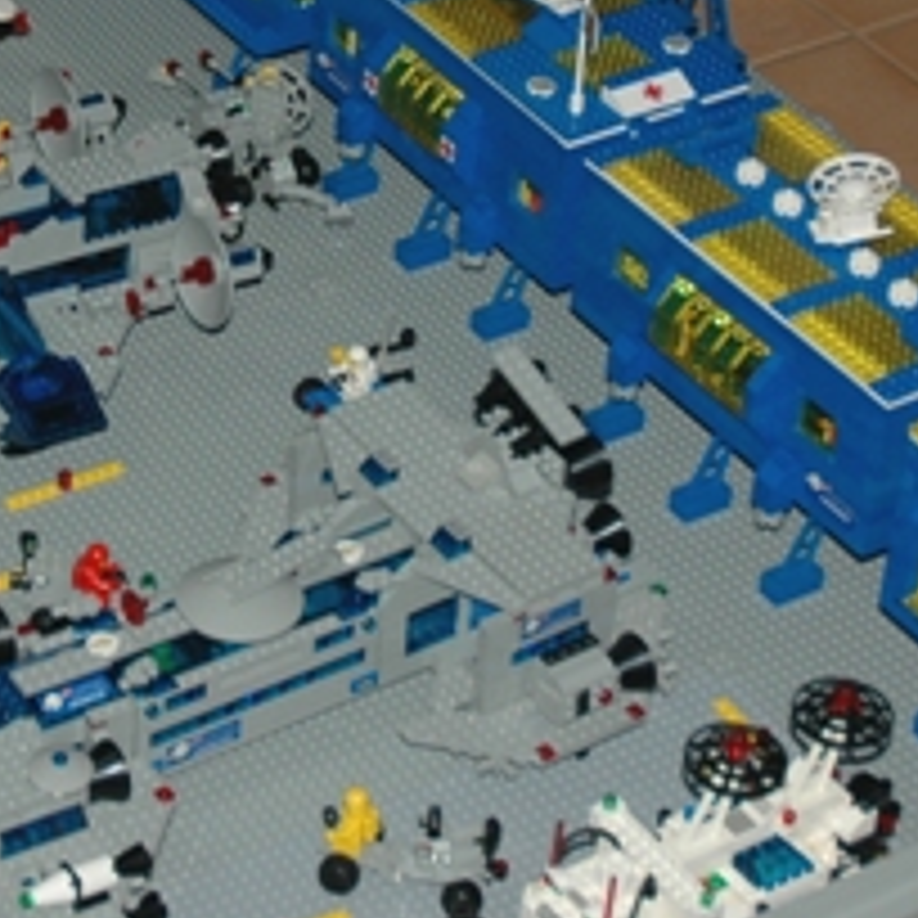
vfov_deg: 13.3
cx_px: 180
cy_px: 83
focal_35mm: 130
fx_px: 3888
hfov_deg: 13.4
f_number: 3.8
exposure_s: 1/60
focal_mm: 27
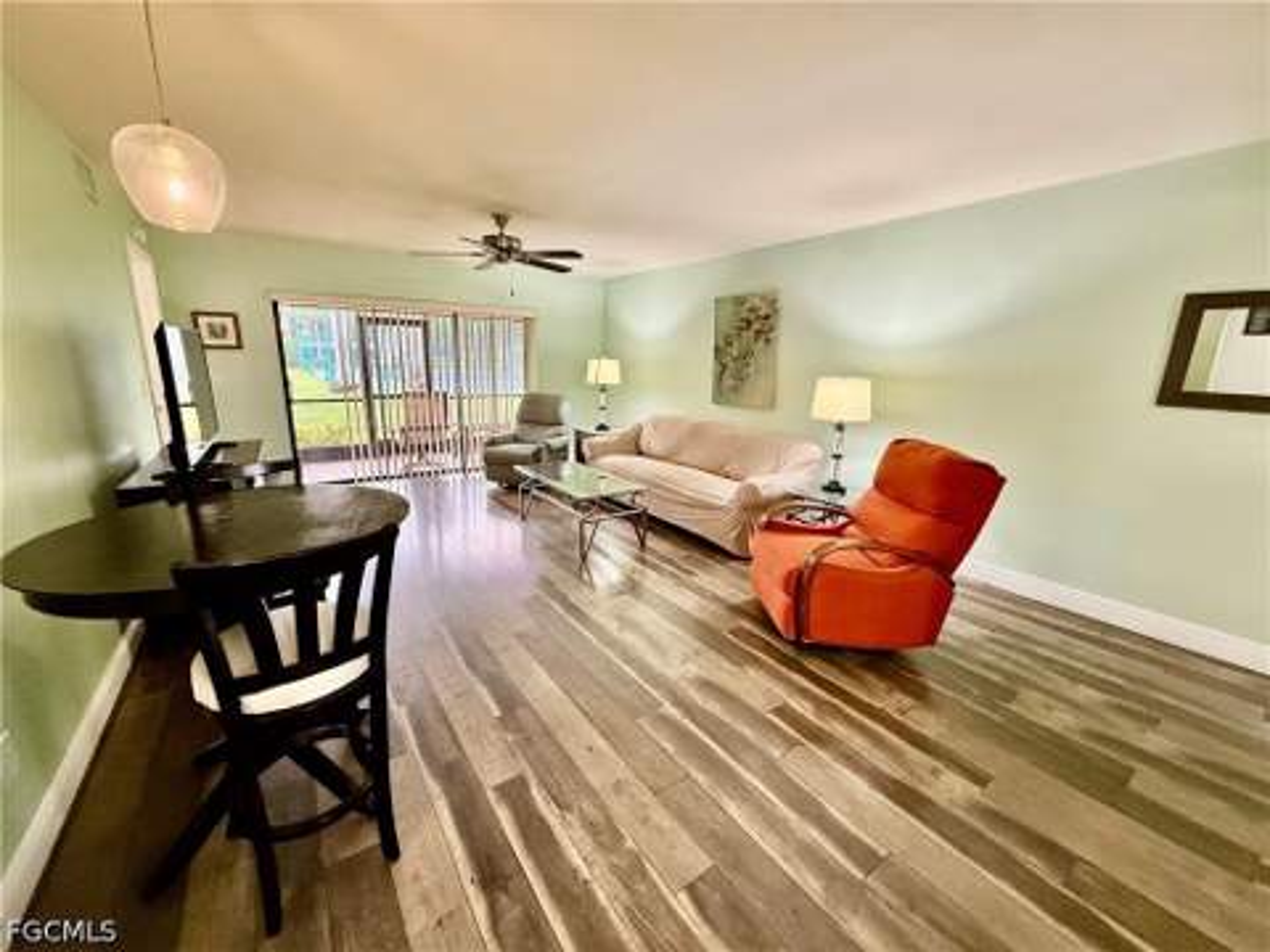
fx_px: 514
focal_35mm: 14
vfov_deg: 85.7
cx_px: 635
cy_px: 476
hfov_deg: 102.1
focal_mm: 2.22
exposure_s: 1/60
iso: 250
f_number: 2.2
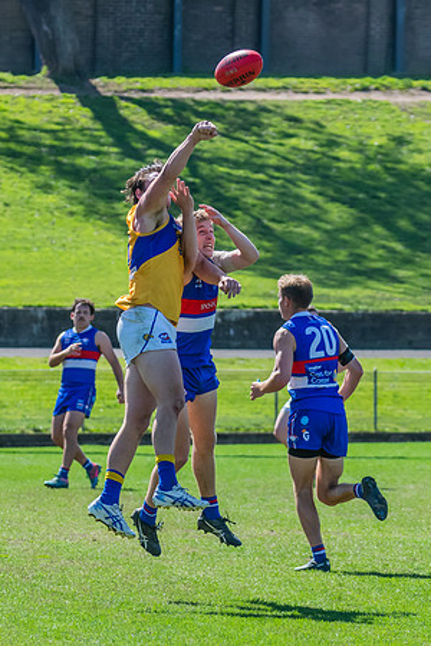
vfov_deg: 5.3
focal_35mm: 391
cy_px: 383
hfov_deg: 3.5
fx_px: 7021
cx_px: 218
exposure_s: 1/1600
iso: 800
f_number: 6.3
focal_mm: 170
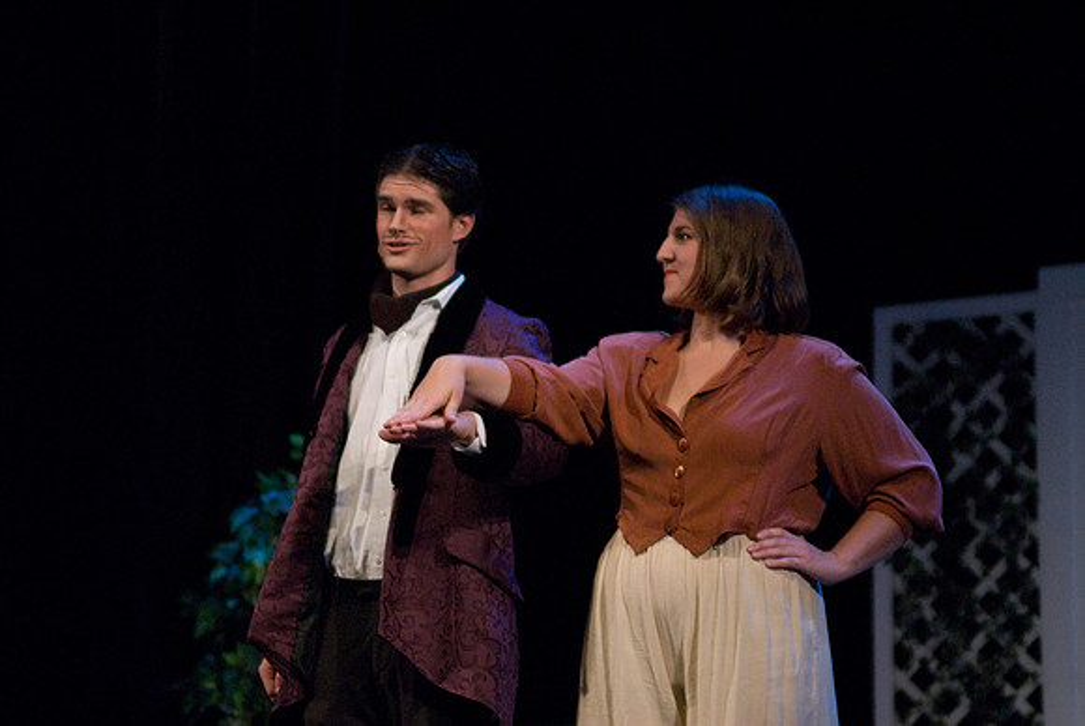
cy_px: 363
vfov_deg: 11.4
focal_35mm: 120
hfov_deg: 17.0
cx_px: 542
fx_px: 3620
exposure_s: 1/40
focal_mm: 80
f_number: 2.8
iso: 1600
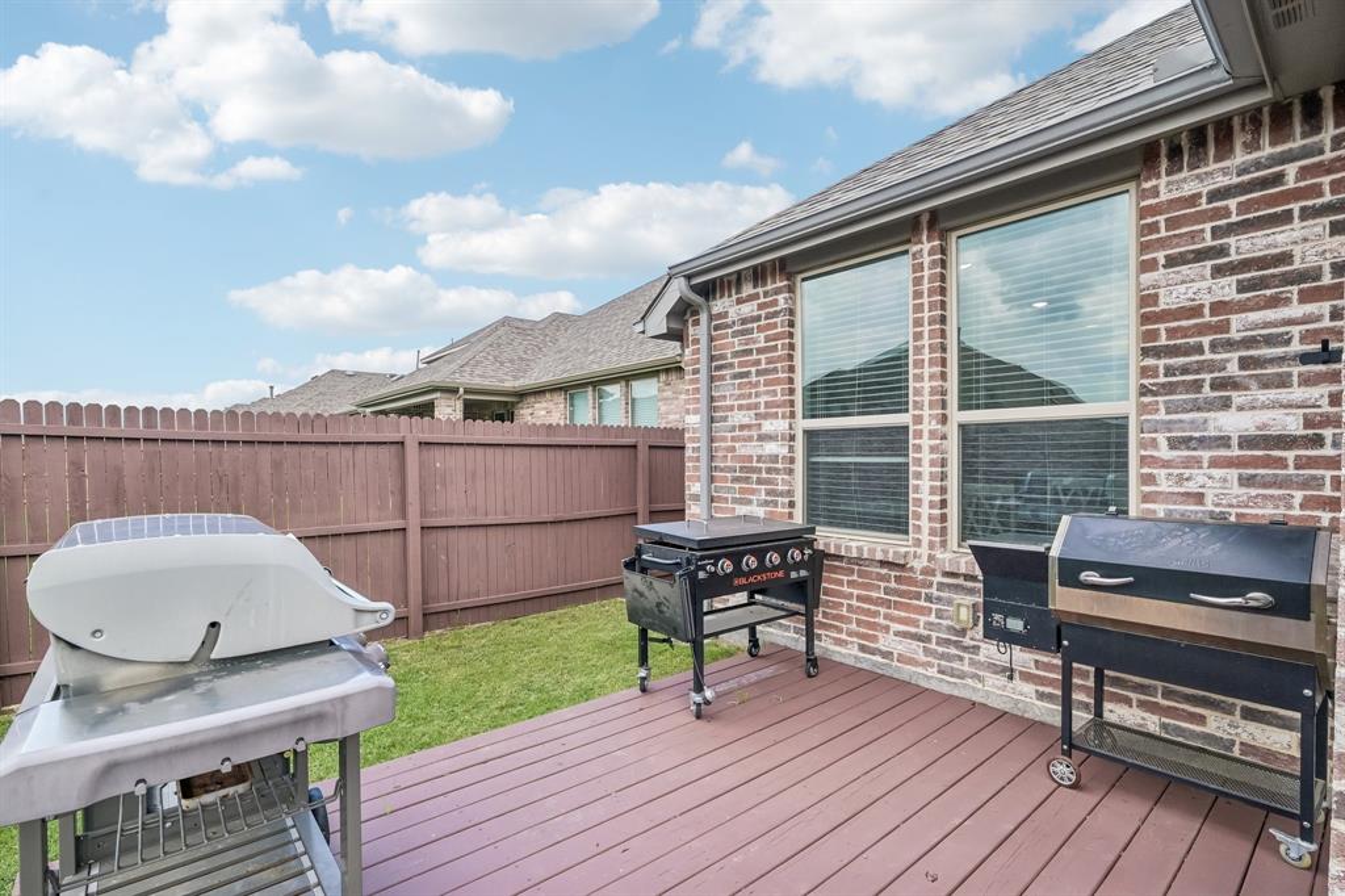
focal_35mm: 16
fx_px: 598
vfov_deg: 73.7
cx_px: 672
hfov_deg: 96.8
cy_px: 448
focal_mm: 16
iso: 400
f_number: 8
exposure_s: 1/500
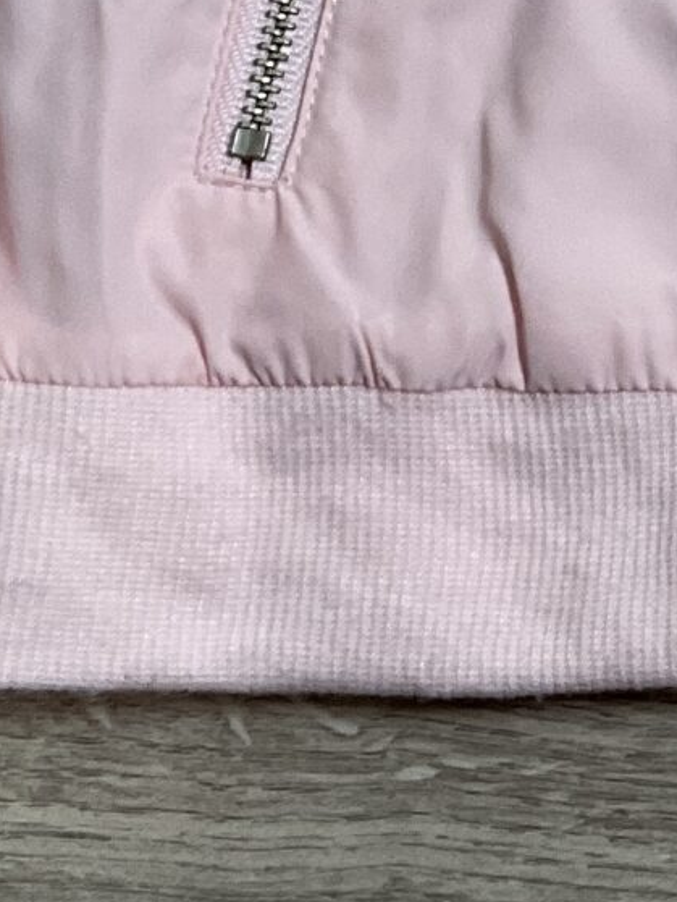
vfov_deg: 13.7
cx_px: 848
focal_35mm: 133
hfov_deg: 10.9
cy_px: -563
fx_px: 3466
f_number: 1.8
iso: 64
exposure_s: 1/121
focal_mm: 3
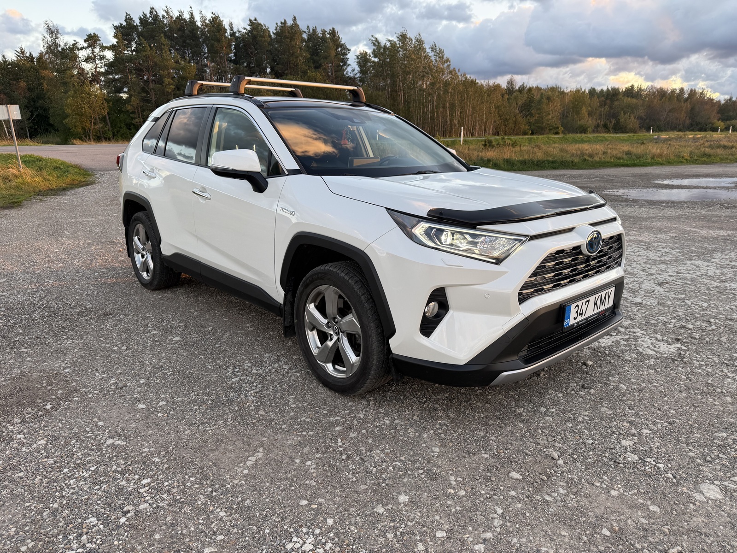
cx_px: 368
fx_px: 511
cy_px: 276
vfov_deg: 56.8
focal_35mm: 24
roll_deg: +0.3
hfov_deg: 71.6
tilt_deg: -15.1
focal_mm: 6.76
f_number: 1.78
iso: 64
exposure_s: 1/121
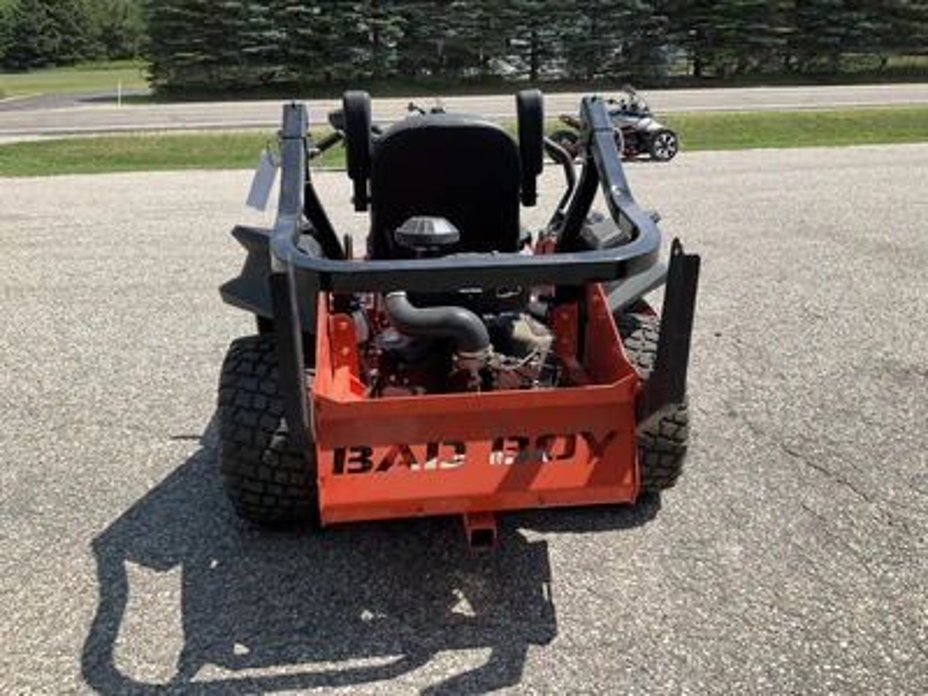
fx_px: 777
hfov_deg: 61.7
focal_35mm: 29
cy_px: 348
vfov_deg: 48.2
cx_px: 464
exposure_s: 1/1168
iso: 25
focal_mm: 3
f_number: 1.8
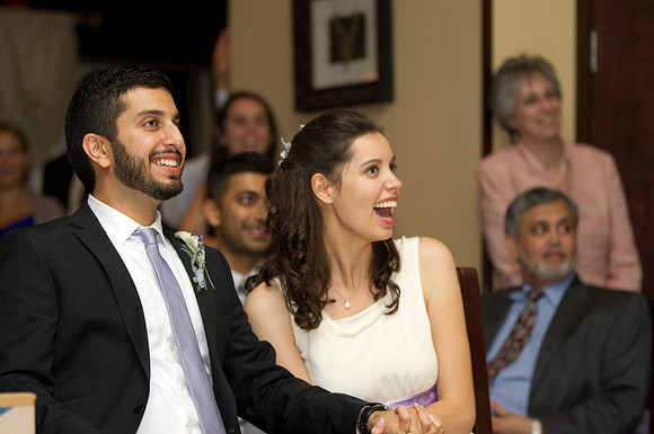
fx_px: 2522
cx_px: 327
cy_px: 217
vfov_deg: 9.8
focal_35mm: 139
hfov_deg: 14.8
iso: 800
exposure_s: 1/160
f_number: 2.8
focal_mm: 92.5
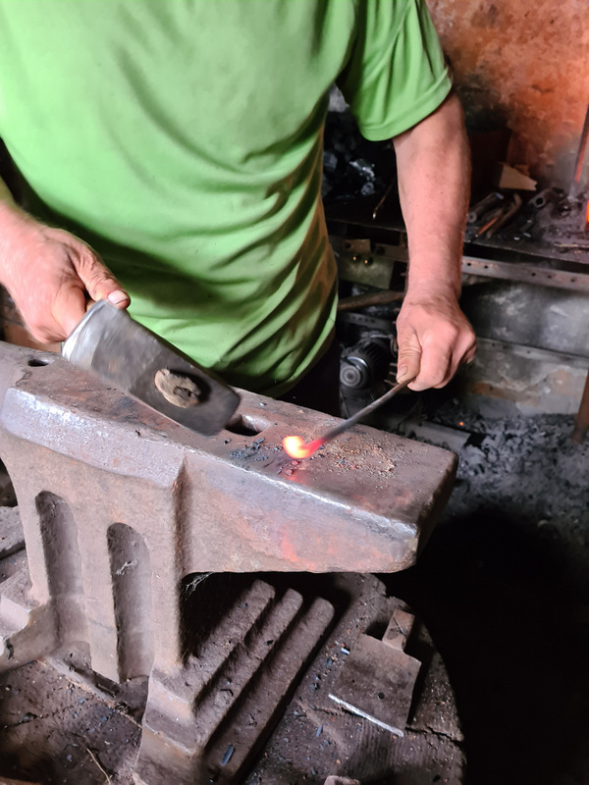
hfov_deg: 53.1
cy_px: 392
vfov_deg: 67.3
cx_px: 294
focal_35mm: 26
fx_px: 590
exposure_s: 1/50
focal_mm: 5.4
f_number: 1.8
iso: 500
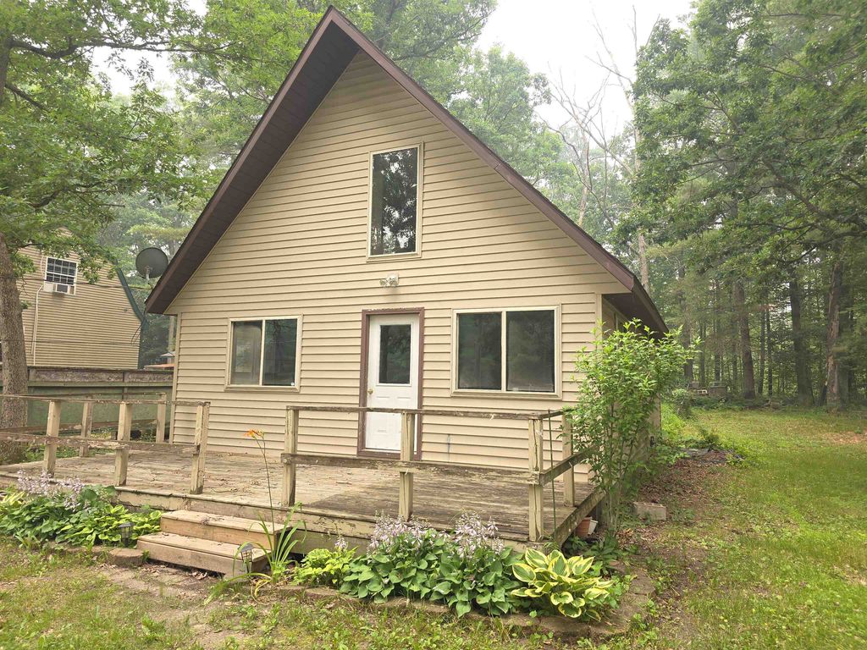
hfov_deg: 73.9
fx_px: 576
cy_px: 325
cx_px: 434
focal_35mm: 23
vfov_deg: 58.9
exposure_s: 1/60
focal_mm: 6.3
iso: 16
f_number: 1.7
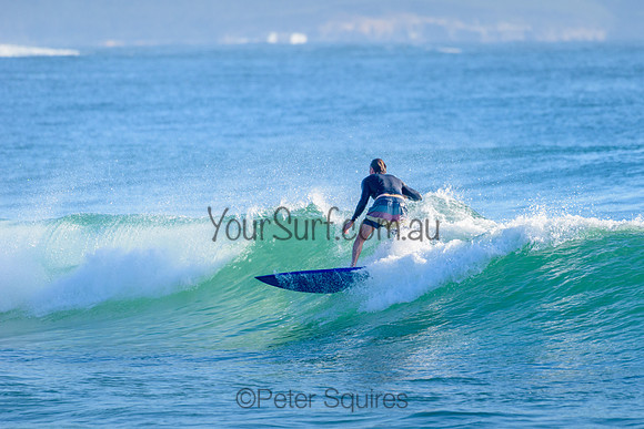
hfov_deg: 3.4
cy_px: 206
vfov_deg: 2.2
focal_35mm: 613
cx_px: 395
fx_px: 10968
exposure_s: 1/2000
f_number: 5.6
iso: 320
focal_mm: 500
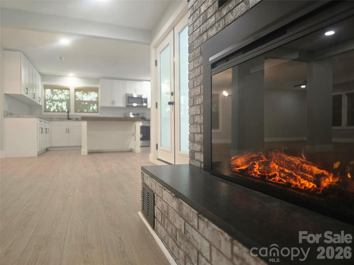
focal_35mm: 23
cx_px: 177
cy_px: 132
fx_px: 235
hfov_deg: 73.9
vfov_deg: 58.9
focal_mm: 6.3
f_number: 1.7
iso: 320
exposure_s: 1/120
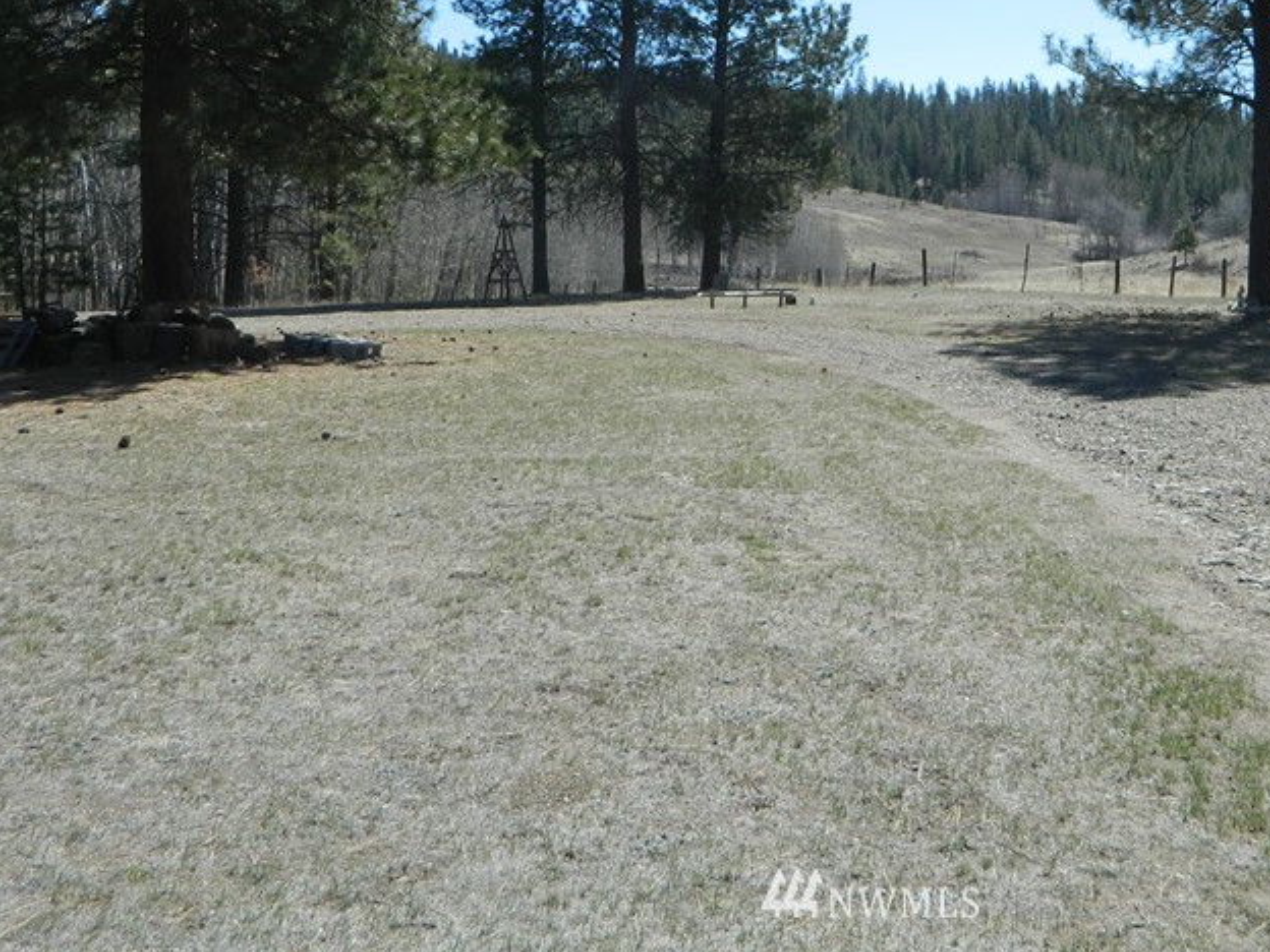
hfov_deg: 44.9
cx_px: 875
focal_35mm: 41
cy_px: 189
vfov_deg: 34.1
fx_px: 1504
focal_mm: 4.5
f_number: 3.1
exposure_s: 1/800
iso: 80
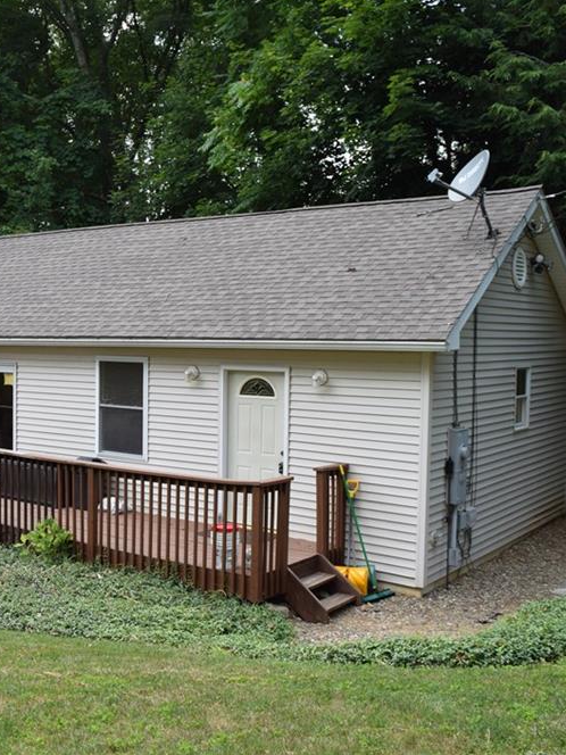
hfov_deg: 34.6
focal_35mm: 40
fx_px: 872
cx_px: 93
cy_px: 380
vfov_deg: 46.8
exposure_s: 1/250
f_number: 8
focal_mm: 18
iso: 400
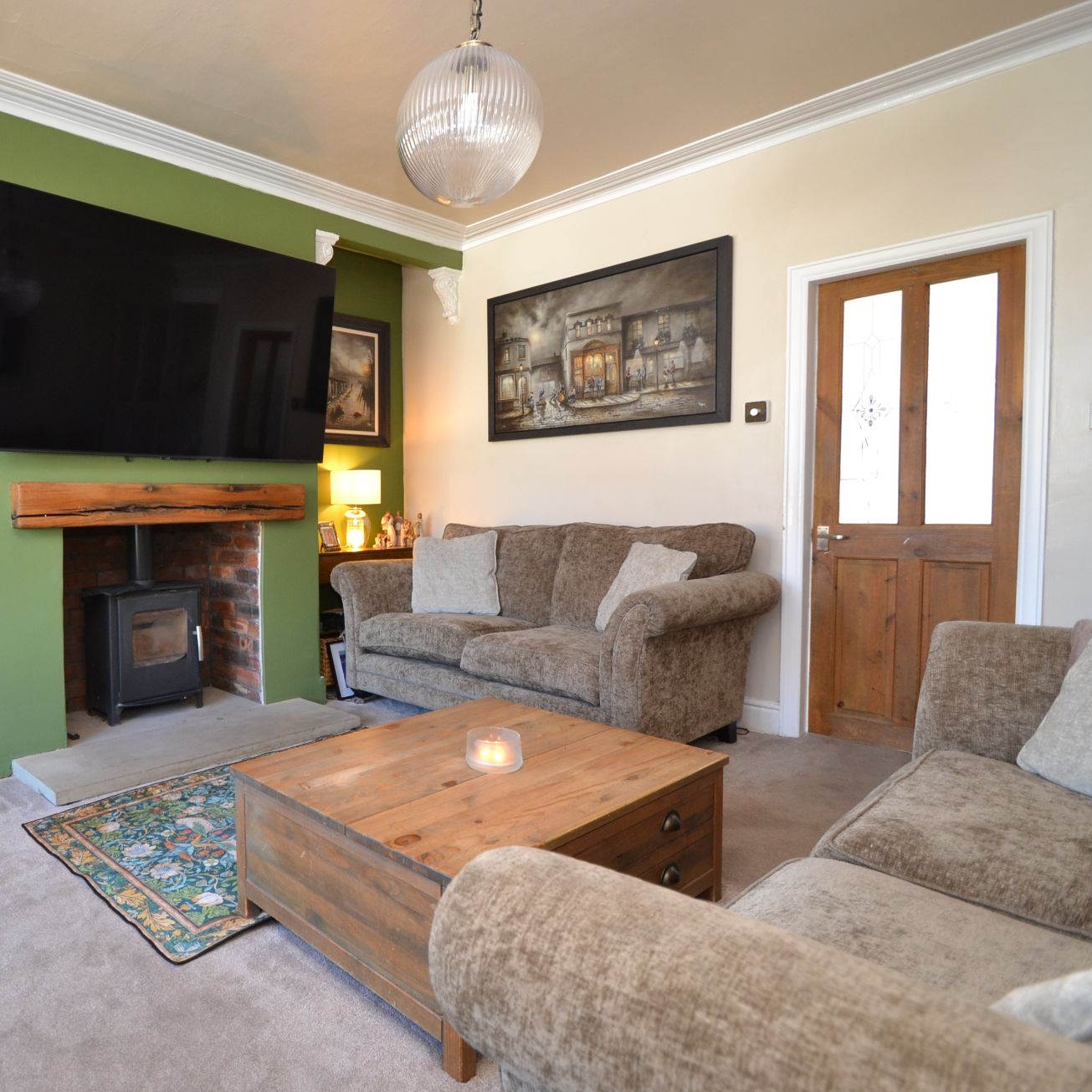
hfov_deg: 71.2
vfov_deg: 74.8
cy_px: 533
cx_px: 315
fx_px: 714
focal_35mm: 20
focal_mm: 10
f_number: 3.5
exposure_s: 1/60
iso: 500
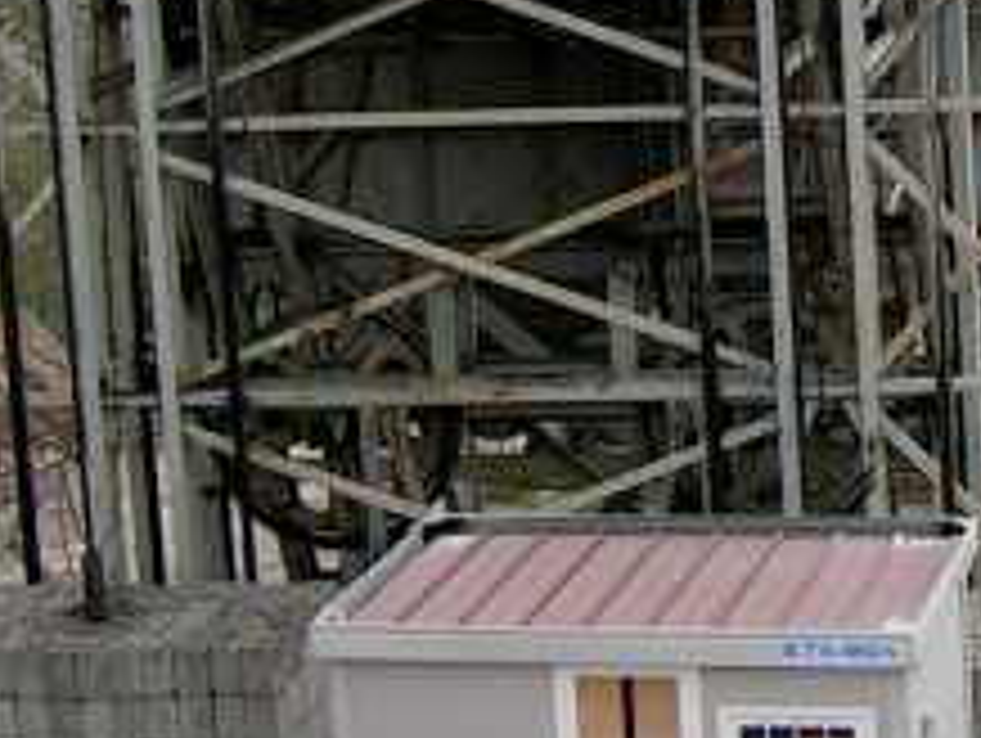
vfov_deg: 12.0
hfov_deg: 15.6
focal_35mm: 122
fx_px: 3461
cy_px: -9
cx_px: 1161
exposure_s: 1/267
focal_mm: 5.4
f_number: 2.8
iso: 50
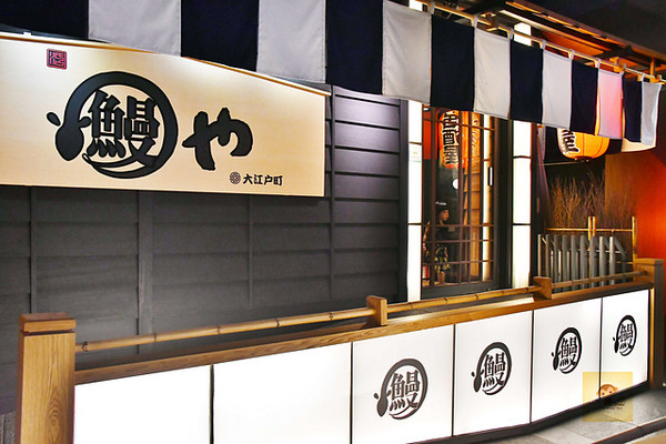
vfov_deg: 43.6
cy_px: 222
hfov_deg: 61.9
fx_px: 555
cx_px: 333
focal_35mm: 30
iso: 1600
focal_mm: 20
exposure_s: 1/80
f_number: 5.6
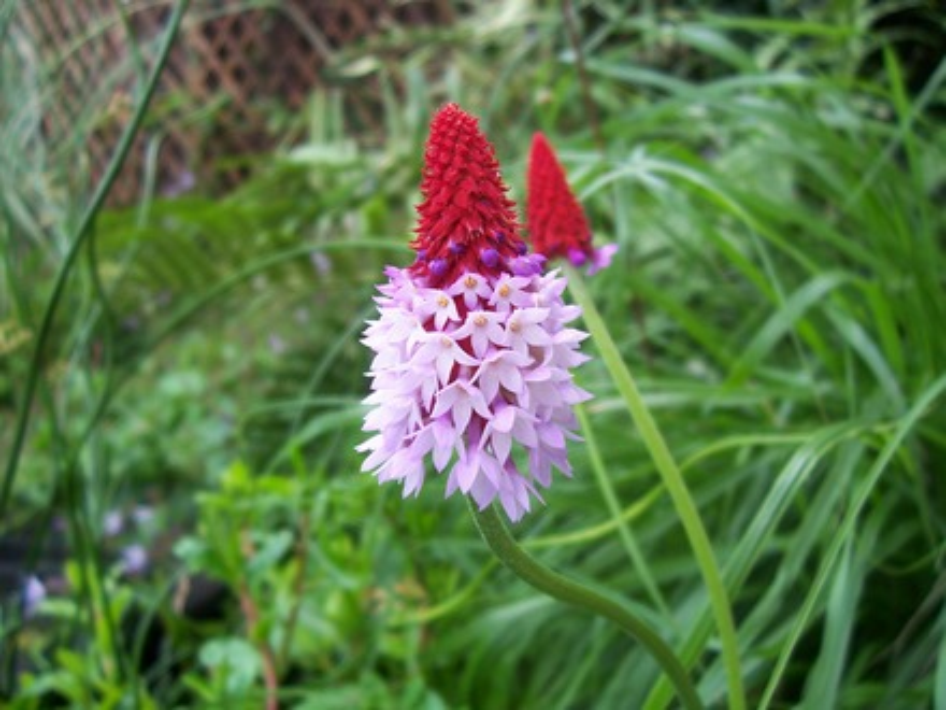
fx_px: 929
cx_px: 473
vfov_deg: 41.8
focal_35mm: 34
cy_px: 355
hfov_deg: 54.0
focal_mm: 5.6
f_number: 2.7
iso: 80
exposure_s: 1/138
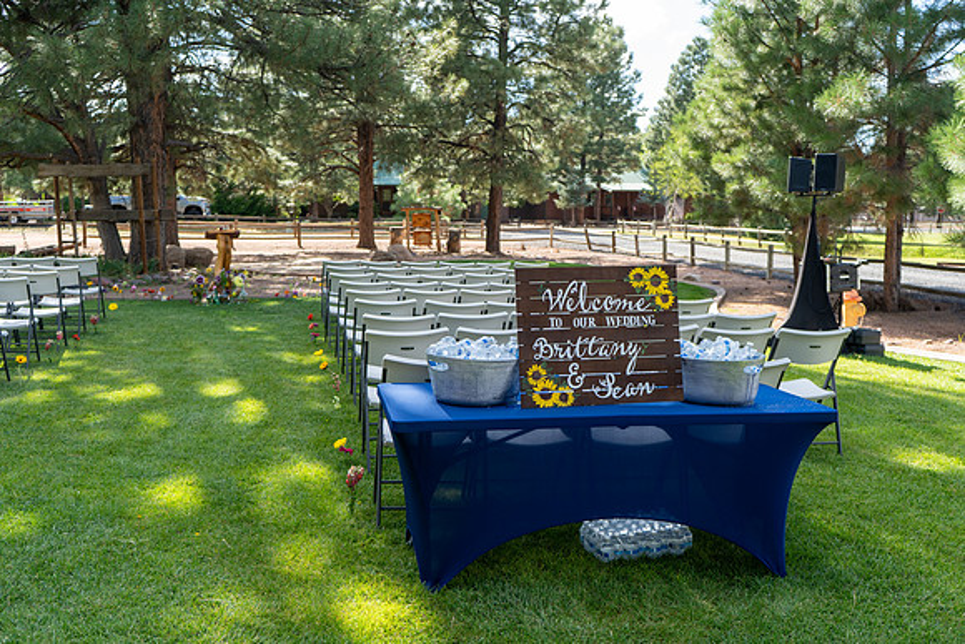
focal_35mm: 37
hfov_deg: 51.9
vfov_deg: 36.0
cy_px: 322
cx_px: 482
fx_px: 991
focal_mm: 35
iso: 125
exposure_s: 1/250
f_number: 4
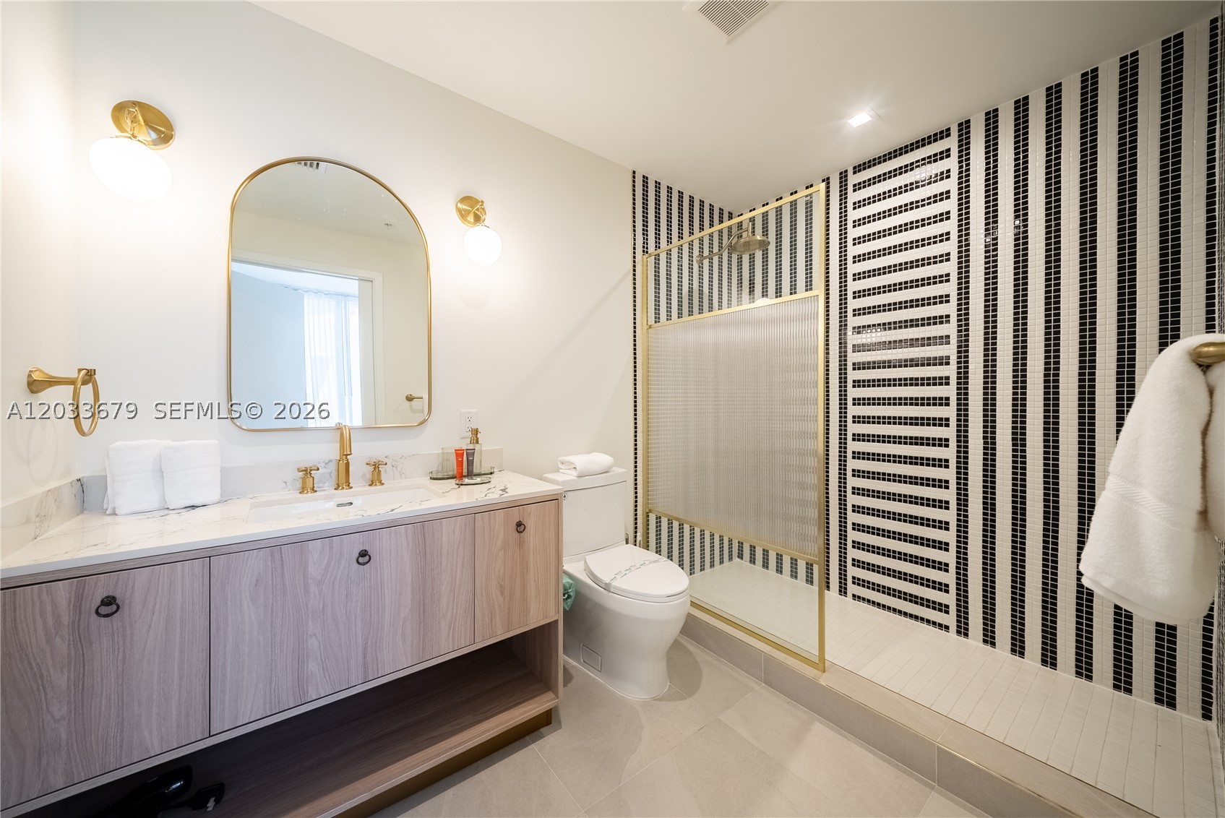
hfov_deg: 112.6
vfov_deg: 90.1
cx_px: 612
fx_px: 409
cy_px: 409
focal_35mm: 12
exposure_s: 1/250
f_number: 5.6
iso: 200
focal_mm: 12
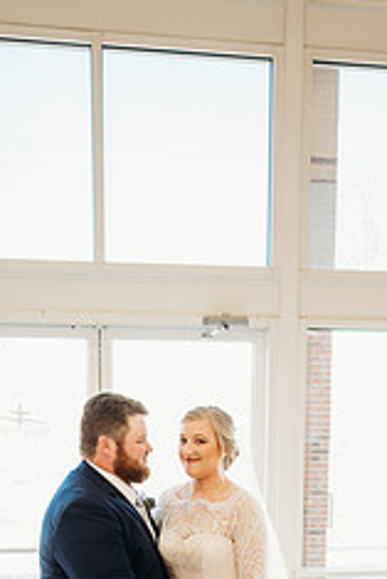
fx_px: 741
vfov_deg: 39.9
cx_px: 200
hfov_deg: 29.3
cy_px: 510
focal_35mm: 46
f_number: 1.8
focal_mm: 24
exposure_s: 1/160
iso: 400
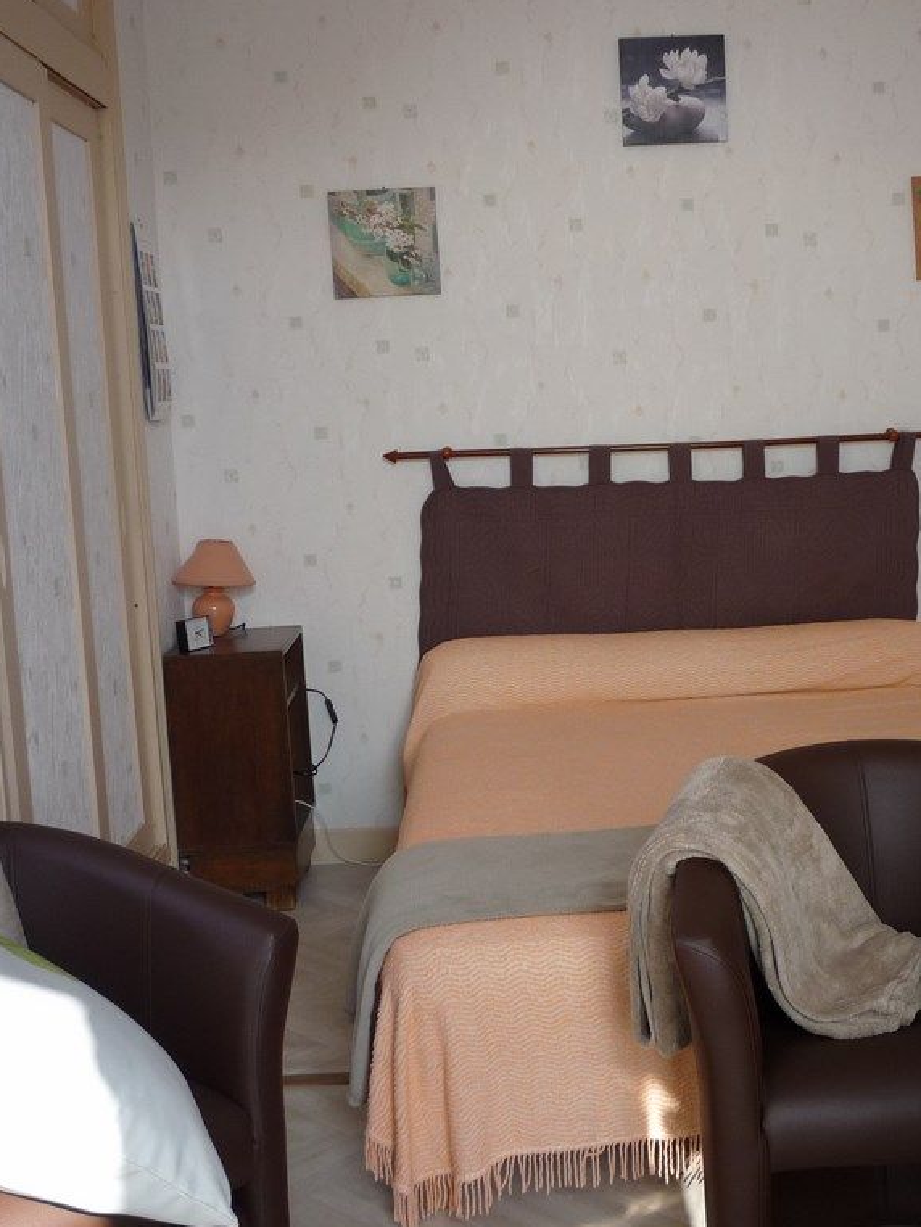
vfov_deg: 43.8
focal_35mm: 43
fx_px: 1525
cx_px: 667
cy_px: 612
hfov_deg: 33.1
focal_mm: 5.2
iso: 100
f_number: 3.3
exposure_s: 1/60
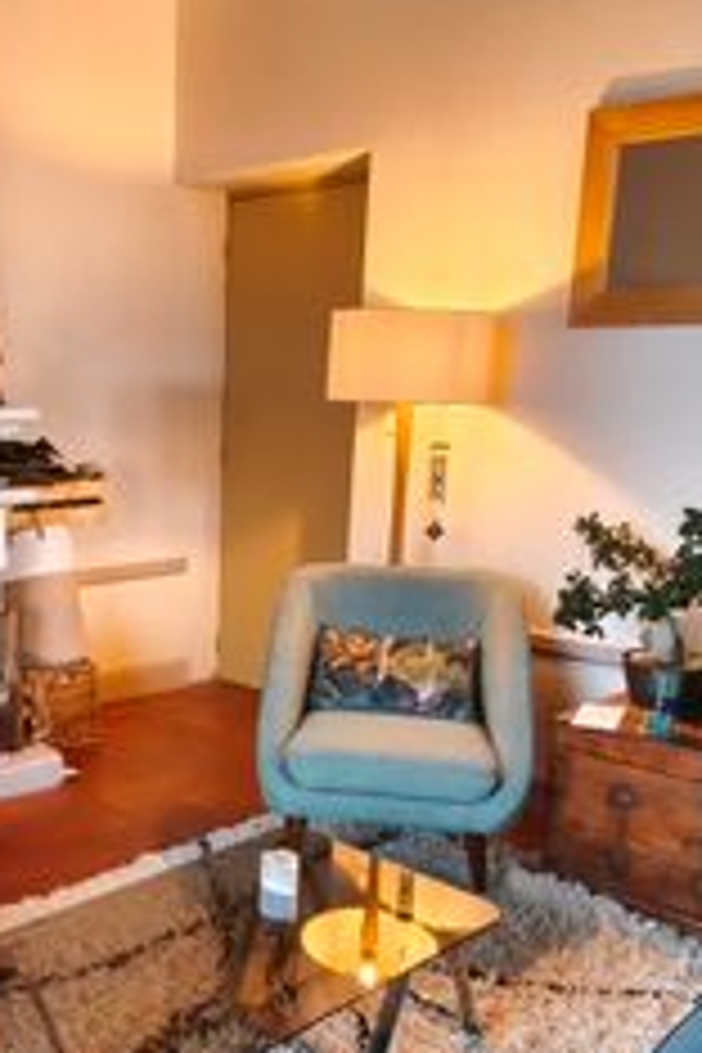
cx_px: 144
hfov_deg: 32.5
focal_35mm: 40
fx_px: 1170
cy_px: 693
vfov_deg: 47.7
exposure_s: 1/25
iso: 1600
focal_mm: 1.91
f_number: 2.2
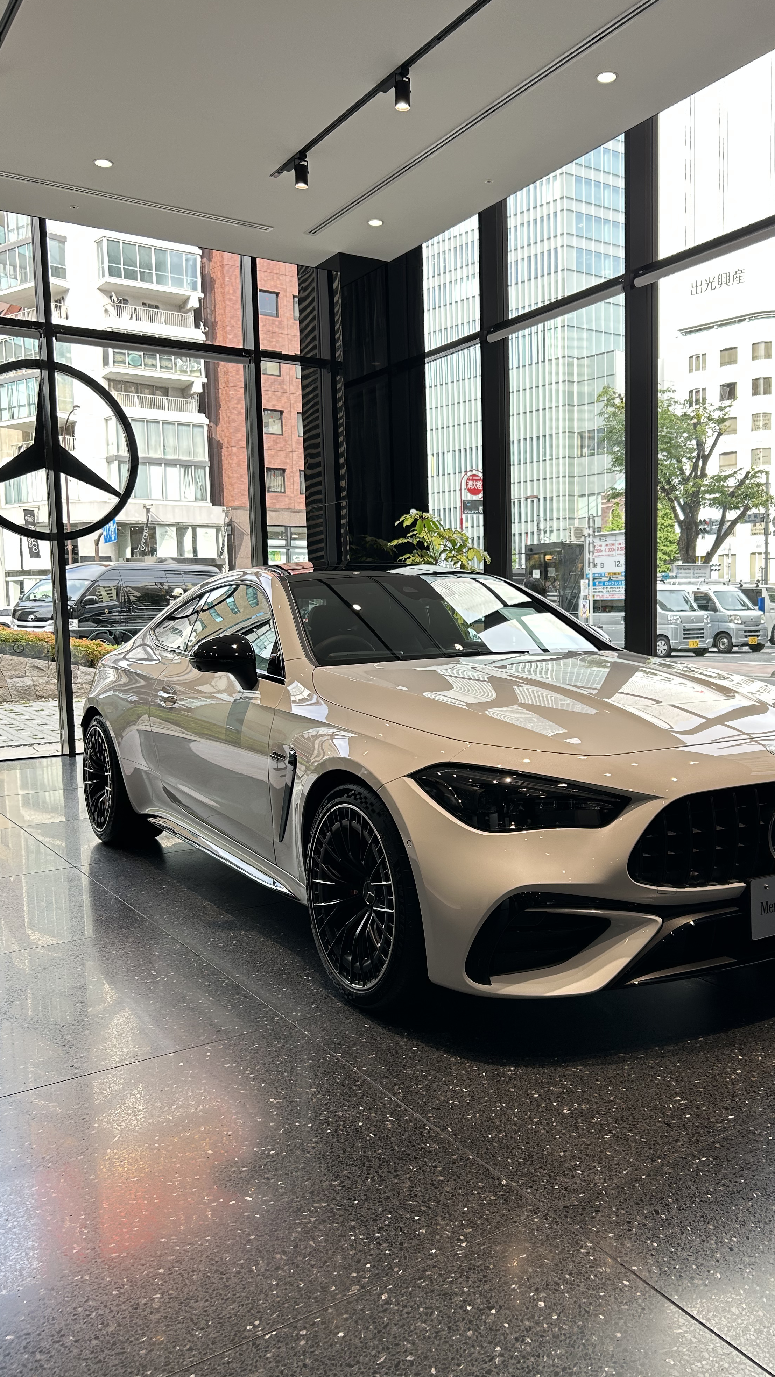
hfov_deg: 39.9
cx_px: 485
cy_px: 695
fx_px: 1060
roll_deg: +0.7
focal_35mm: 29
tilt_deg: -4.4
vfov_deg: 66.1
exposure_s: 1/139
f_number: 1.5
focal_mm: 5.7
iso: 50
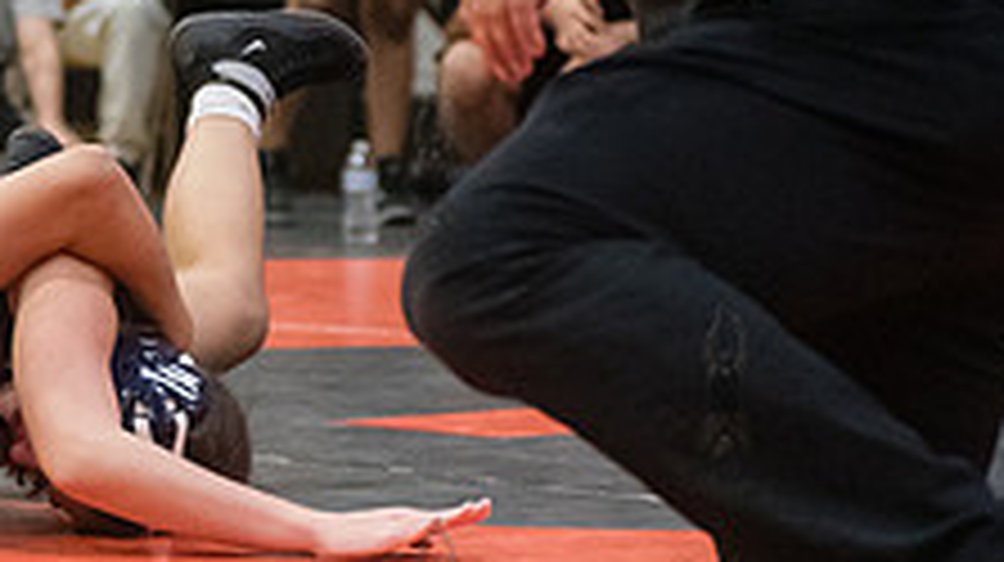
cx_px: -149
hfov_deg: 9.8
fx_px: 5799
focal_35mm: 218
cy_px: 375
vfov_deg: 5.6
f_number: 3.5
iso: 8000
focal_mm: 80
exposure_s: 1/400
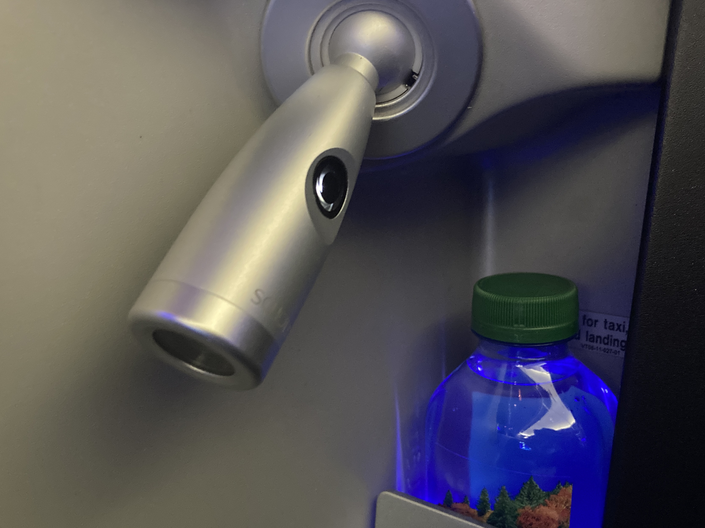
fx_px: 692
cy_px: 317
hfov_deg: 53.6
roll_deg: +2.1
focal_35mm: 34
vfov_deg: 41.6
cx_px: 418
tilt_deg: -16.7
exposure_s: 1/17
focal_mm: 3.99
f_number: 1.8
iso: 640
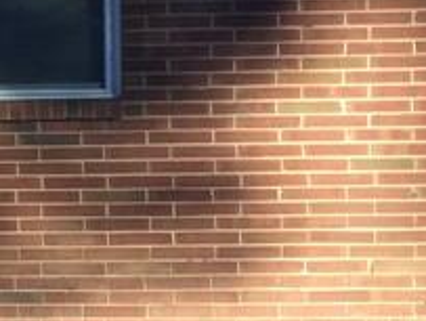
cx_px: -237
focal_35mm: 146
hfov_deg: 12.7
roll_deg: +0.1
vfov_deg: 10.2
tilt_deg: -1.1
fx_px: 1800
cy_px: 111
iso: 32
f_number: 2.2
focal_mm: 4.15
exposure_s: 1/60
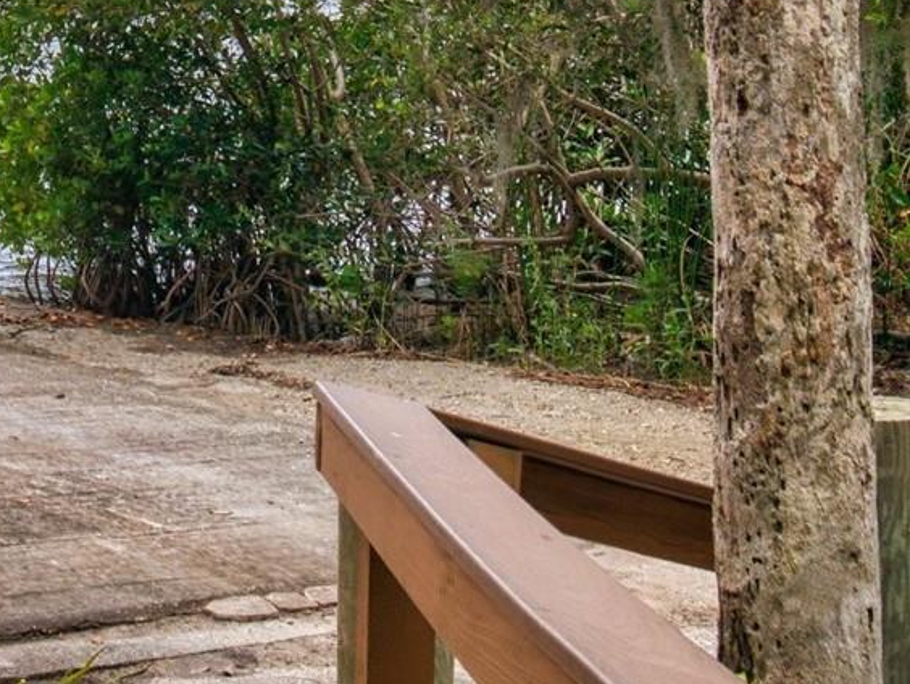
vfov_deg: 12.2
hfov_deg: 16.1
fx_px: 3131
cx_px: -97
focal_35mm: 119
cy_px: -136
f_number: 8
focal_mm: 21
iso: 200
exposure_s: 1/1000
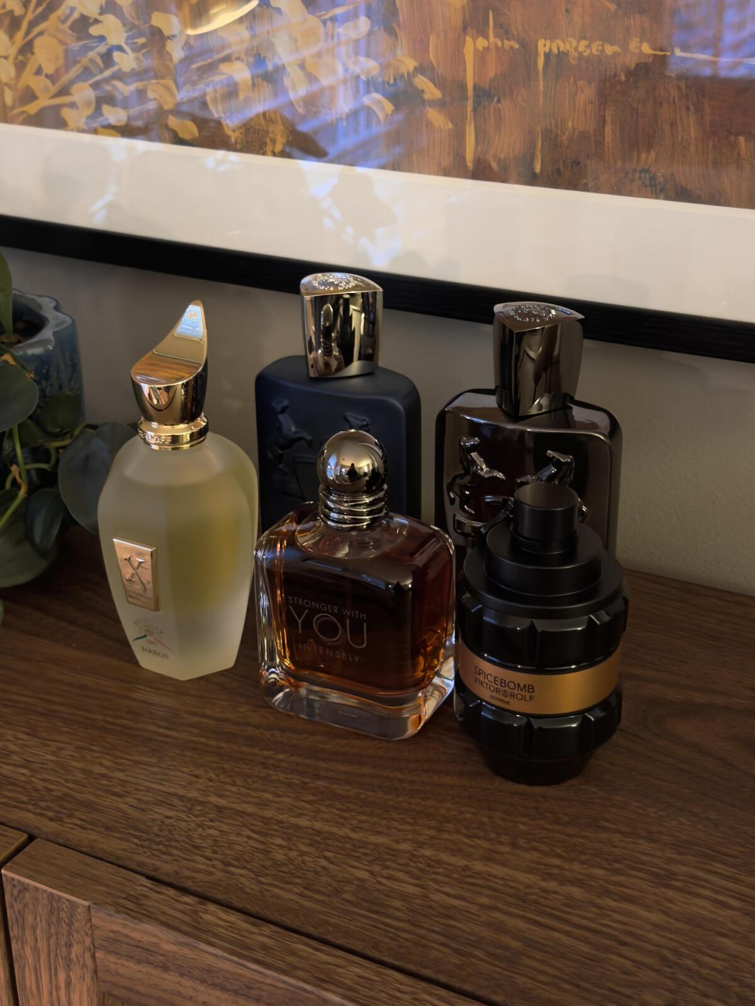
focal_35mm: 48
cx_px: 378
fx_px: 1396
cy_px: 503
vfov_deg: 39.7
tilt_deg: -25.9
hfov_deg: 30.3
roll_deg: +1.2
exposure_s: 1/18
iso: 800
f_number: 1.78
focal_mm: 6.76
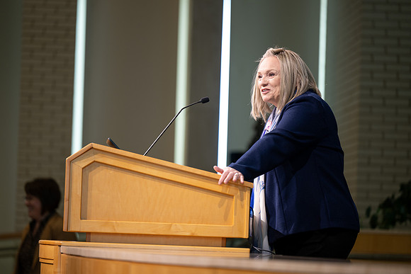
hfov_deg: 10.3
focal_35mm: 200
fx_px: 2284
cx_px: 206
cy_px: 137
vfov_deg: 6.9
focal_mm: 200
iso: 250
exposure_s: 1/60
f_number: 2.8
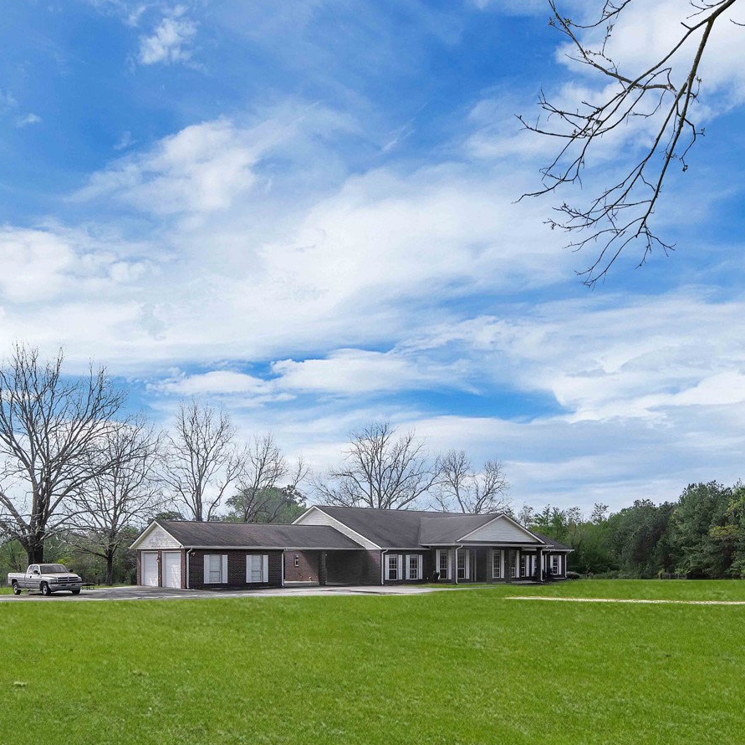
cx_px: 349
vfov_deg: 52.7
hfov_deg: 55.6
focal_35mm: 29
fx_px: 706
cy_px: 575
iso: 100
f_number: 8
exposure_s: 1/500
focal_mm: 14
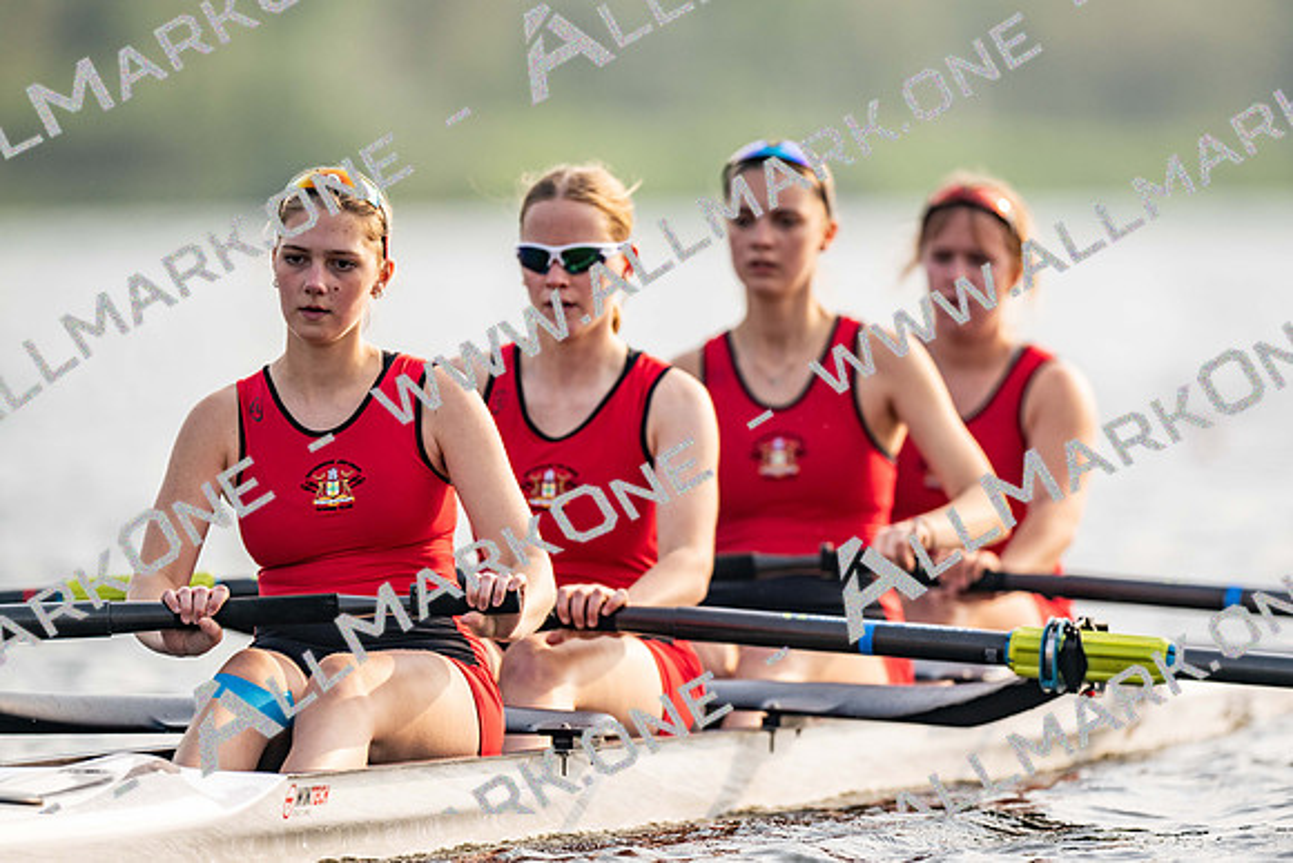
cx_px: 646
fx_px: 21554
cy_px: 432
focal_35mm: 600
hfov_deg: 3.4
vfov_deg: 2.3
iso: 360
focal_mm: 600
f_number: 4
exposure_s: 1/2500
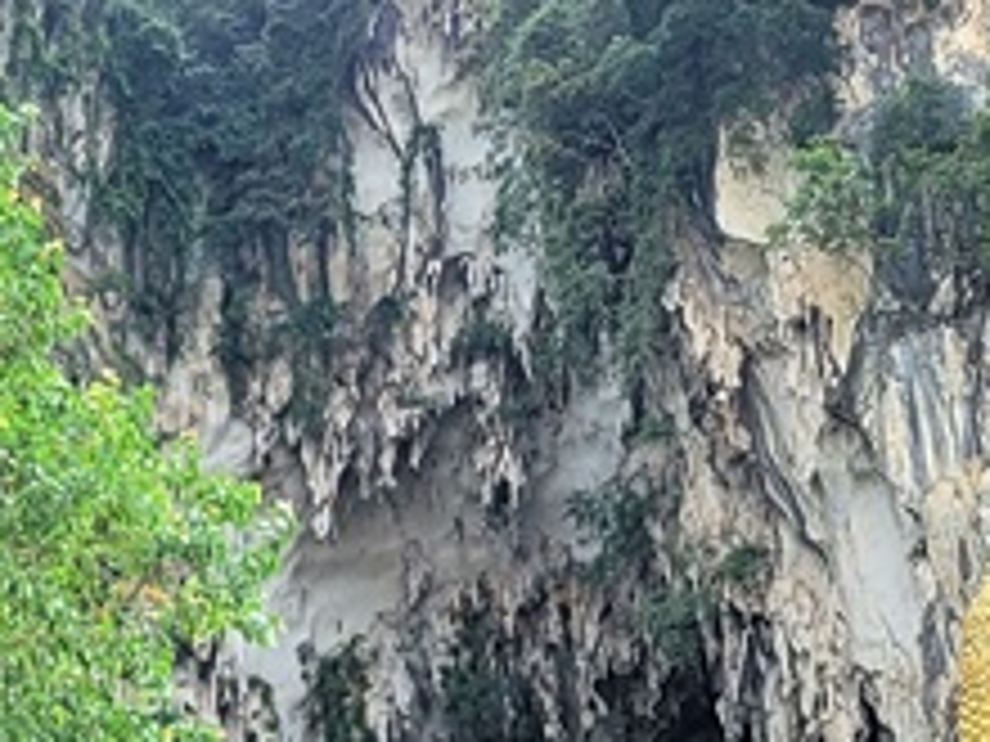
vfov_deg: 11.9
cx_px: -54
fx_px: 3375
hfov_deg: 16.3
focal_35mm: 118
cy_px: 1156
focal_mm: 5.4
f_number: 1.8
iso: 40
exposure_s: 1/480
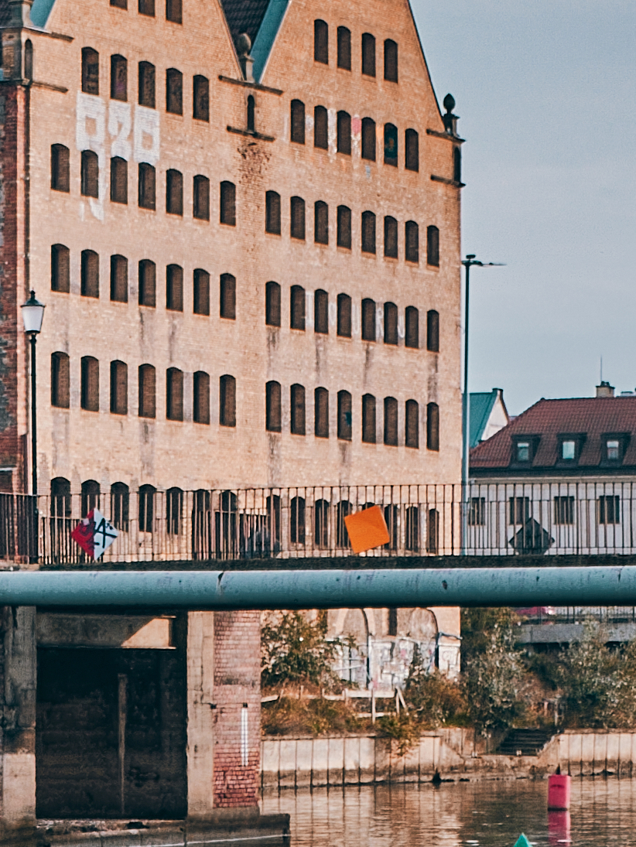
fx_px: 4480
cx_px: 137
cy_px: 558
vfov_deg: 10.8
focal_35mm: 183
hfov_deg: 8.1
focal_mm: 23
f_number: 2
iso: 250
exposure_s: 1/800
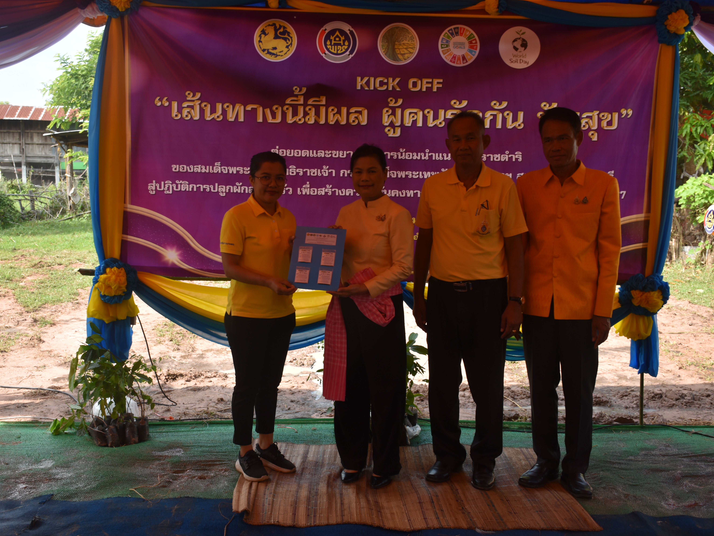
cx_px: 339
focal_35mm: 38
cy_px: 269
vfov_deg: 38.1
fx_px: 774
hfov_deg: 49.5
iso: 100
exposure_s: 1/160
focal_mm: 23
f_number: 6.3
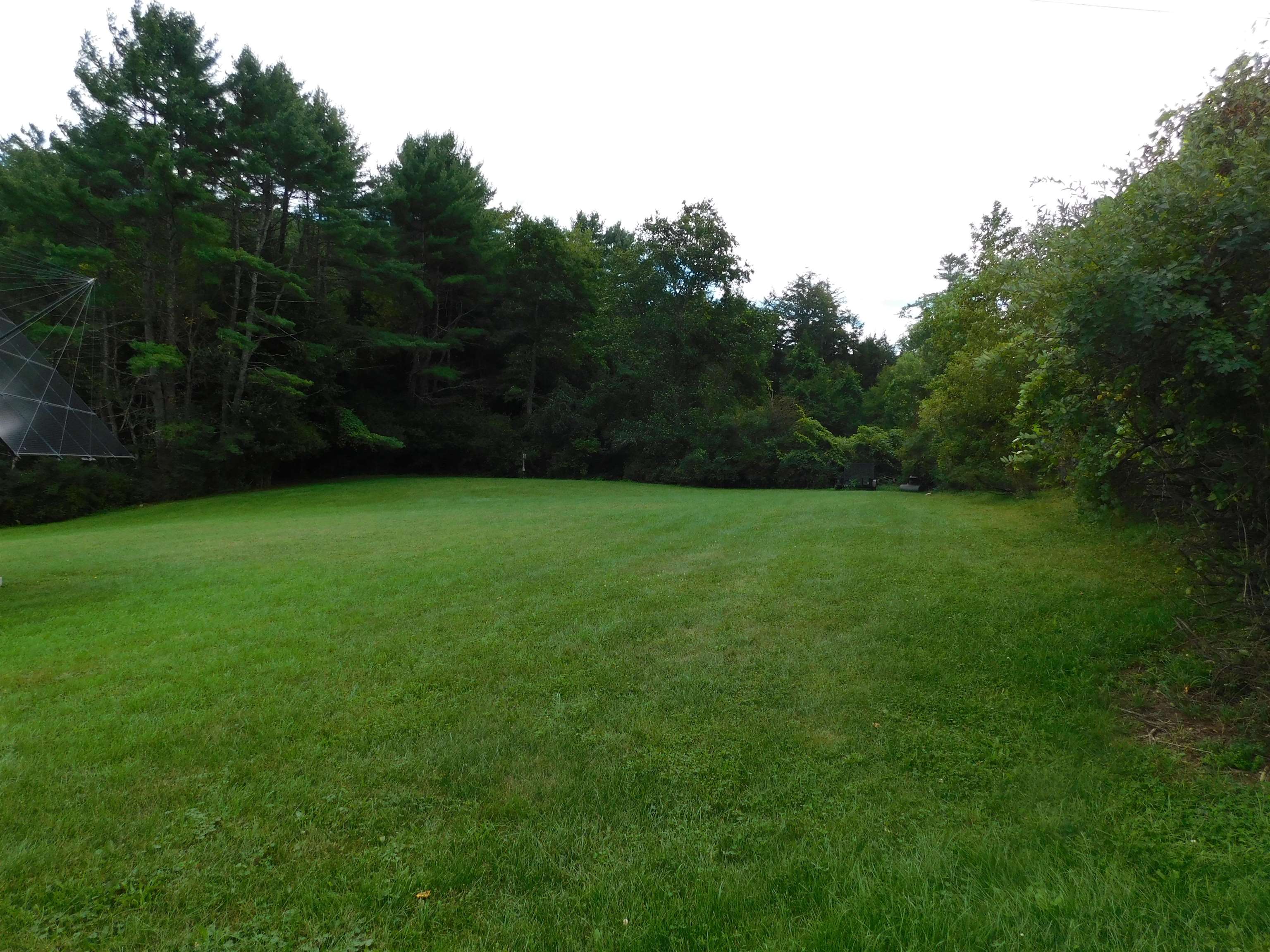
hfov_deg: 71.6
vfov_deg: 56.8
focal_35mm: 24
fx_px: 881
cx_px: 635
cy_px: 476
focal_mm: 4.1
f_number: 3
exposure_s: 1/640
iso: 125
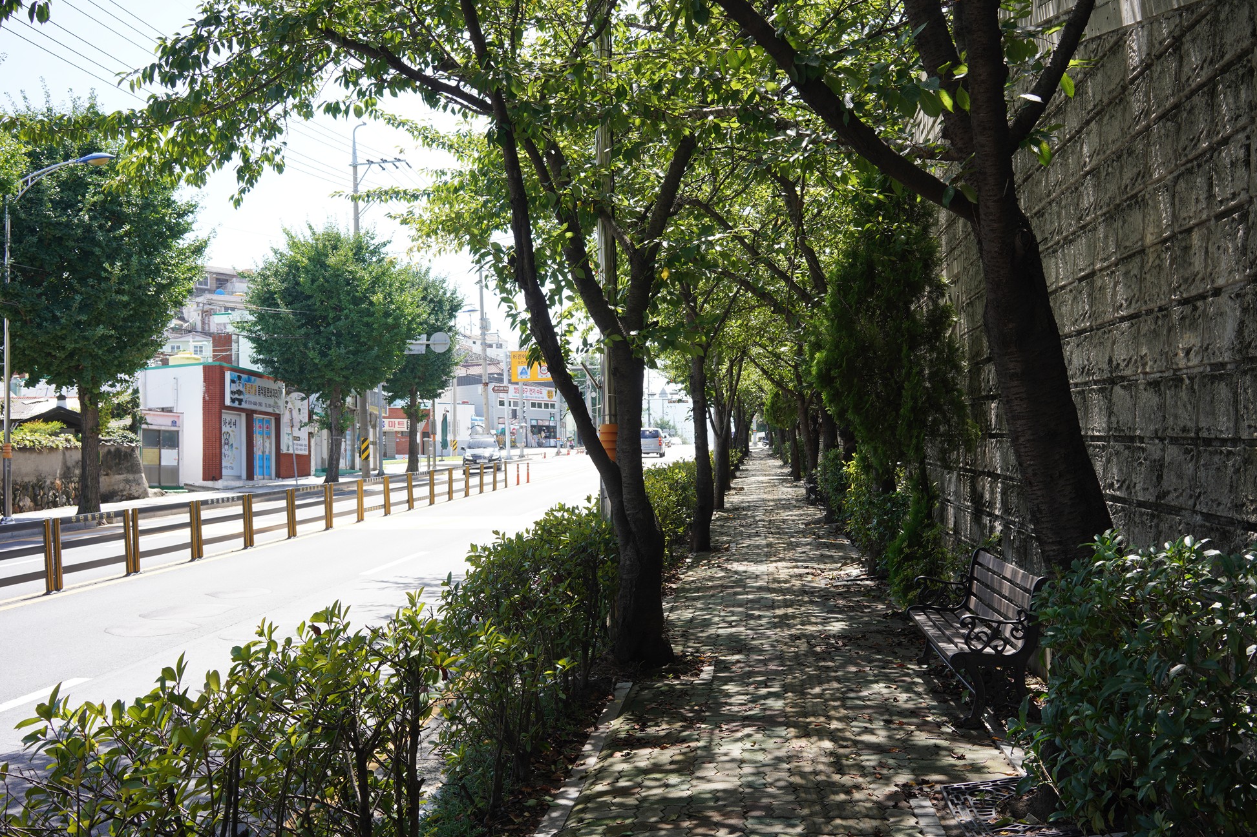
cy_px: 408
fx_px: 1257
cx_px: 641
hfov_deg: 53.1
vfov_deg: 36.9
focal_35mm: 36
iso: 200
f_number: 9
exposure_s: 1/100
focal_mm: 35
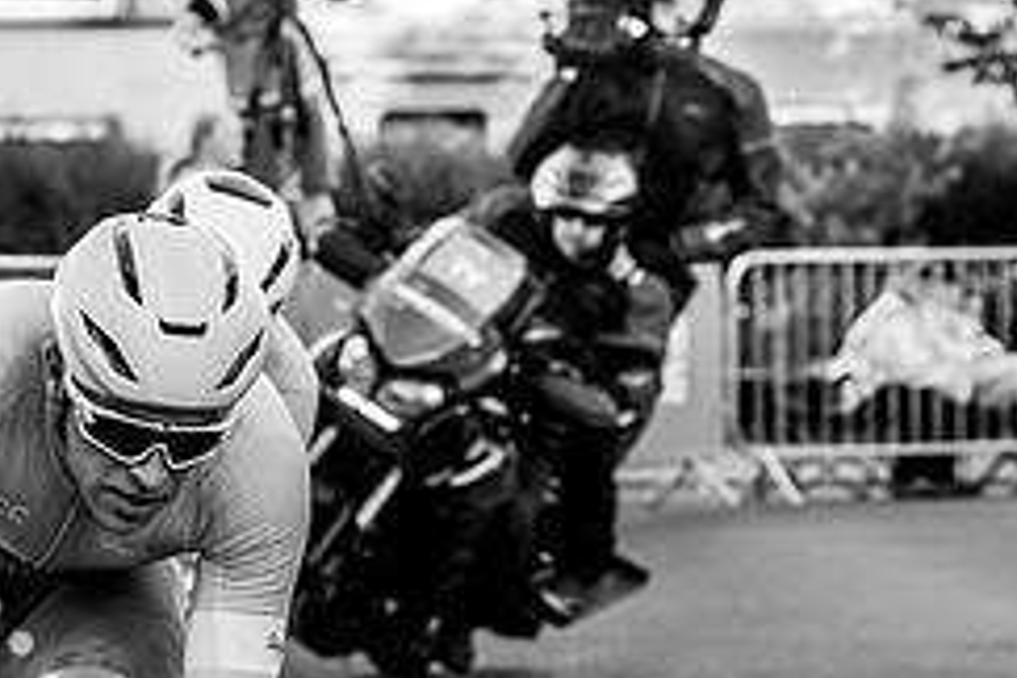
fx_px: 8390
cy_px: 493
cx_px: 113
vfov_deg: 4.6
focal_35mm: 297
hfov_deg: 6.9
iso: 400
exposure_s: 1/500
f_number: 4.5
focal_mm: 75
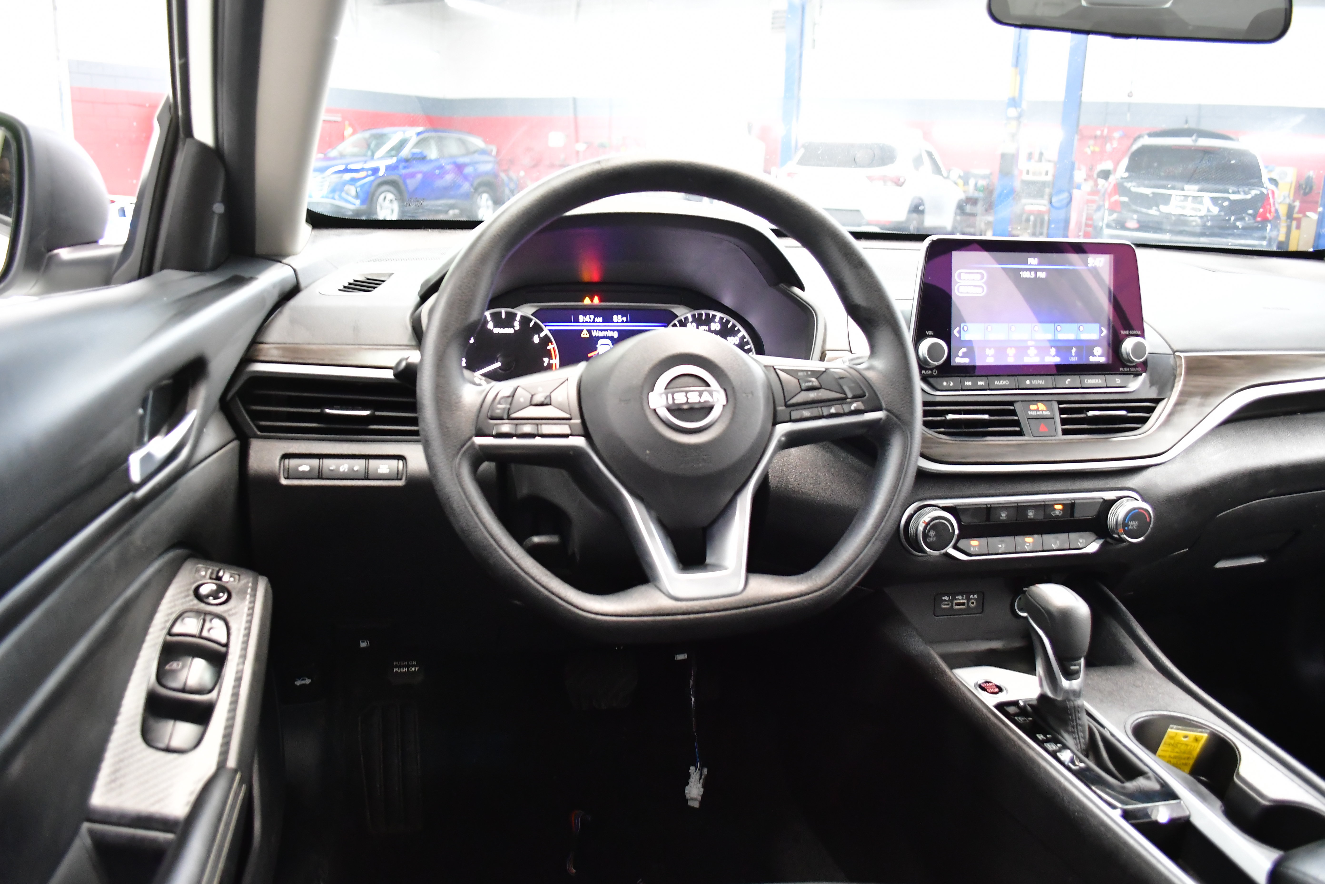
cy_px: 442
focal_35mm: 27
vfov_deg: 47.9
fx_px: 994
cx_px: 662
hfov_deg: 67.4
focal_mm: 18
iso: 2800
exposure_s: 1/30
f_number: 3.5
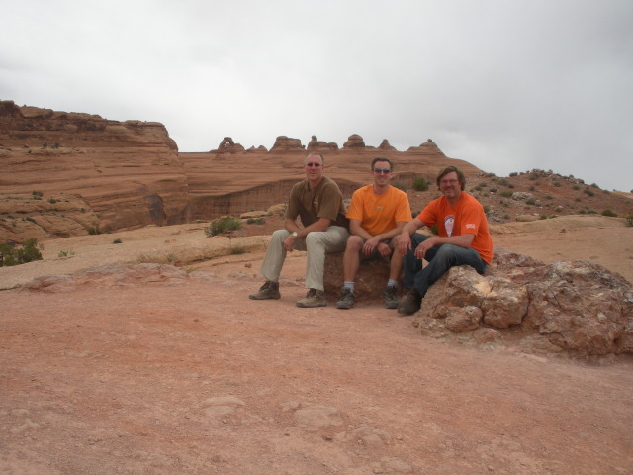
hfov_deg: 51.4
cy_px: 238
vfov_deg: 39.7
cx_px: 316
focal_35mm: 36
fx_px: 658
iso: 88
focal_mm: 6.3
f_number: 5.6
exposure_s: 1/486
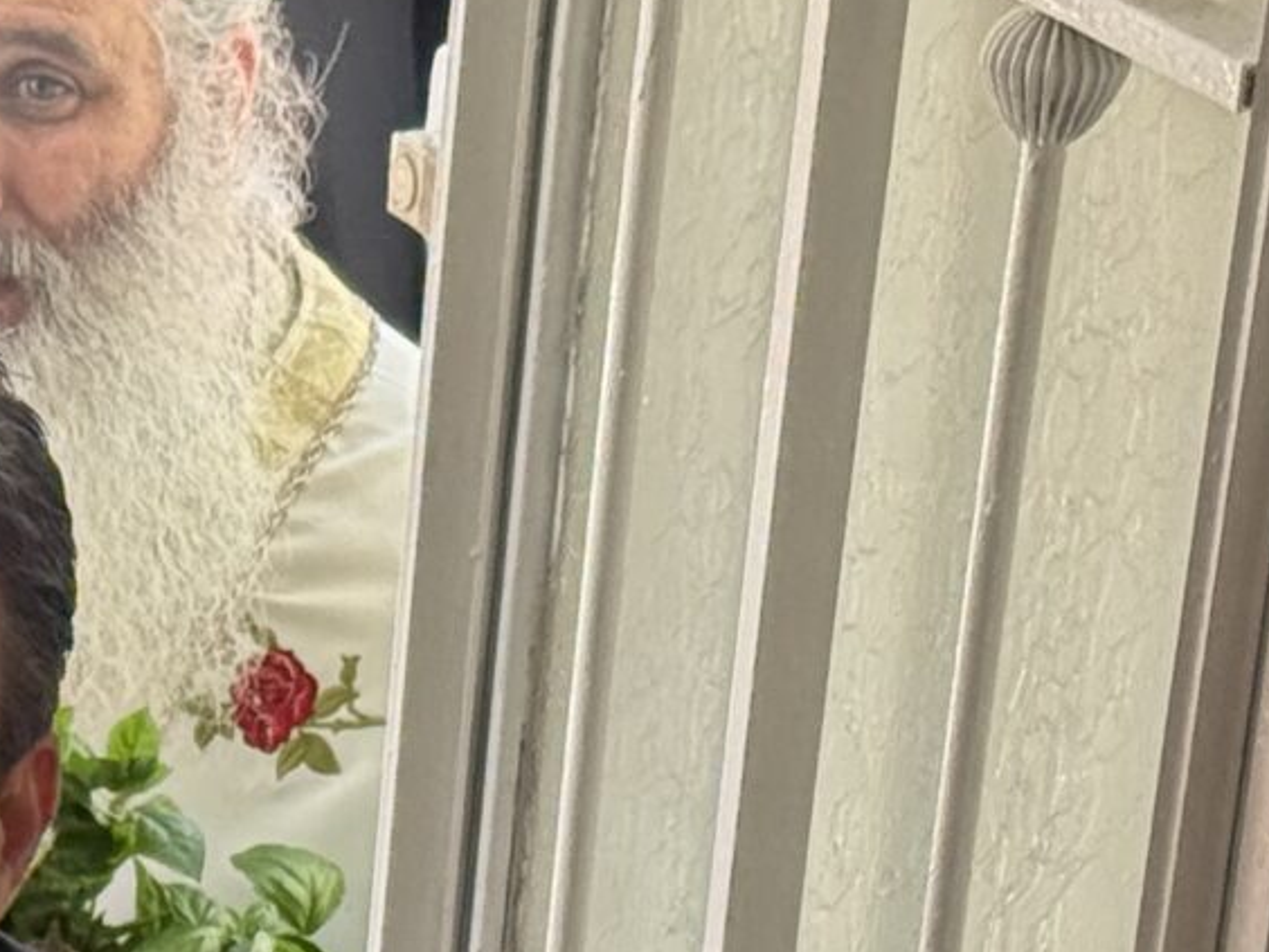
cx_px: -646
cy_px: 1697
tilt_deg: -25.3
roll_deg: -1.0
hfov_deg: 8.9
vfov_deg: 6.7
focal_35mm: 218
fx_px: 7992
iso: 80
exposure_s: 1/413
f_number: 1.78
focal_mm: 6.76
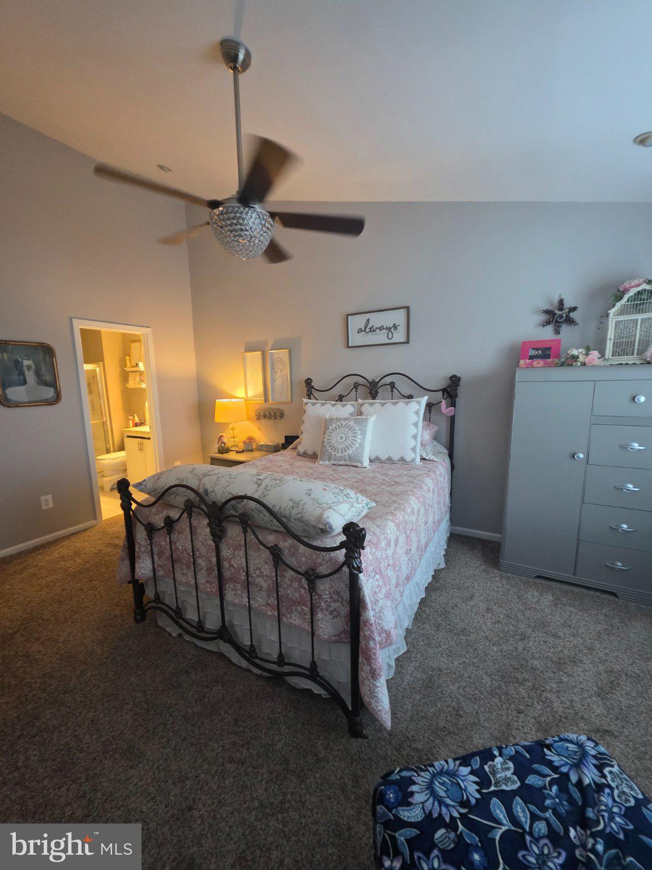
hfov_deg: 89.9
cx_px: 326
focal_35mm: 13
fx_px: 326
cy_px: 435
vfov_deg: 106.2
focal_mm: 2.2
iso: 500
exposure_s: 1/60
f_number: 1.9
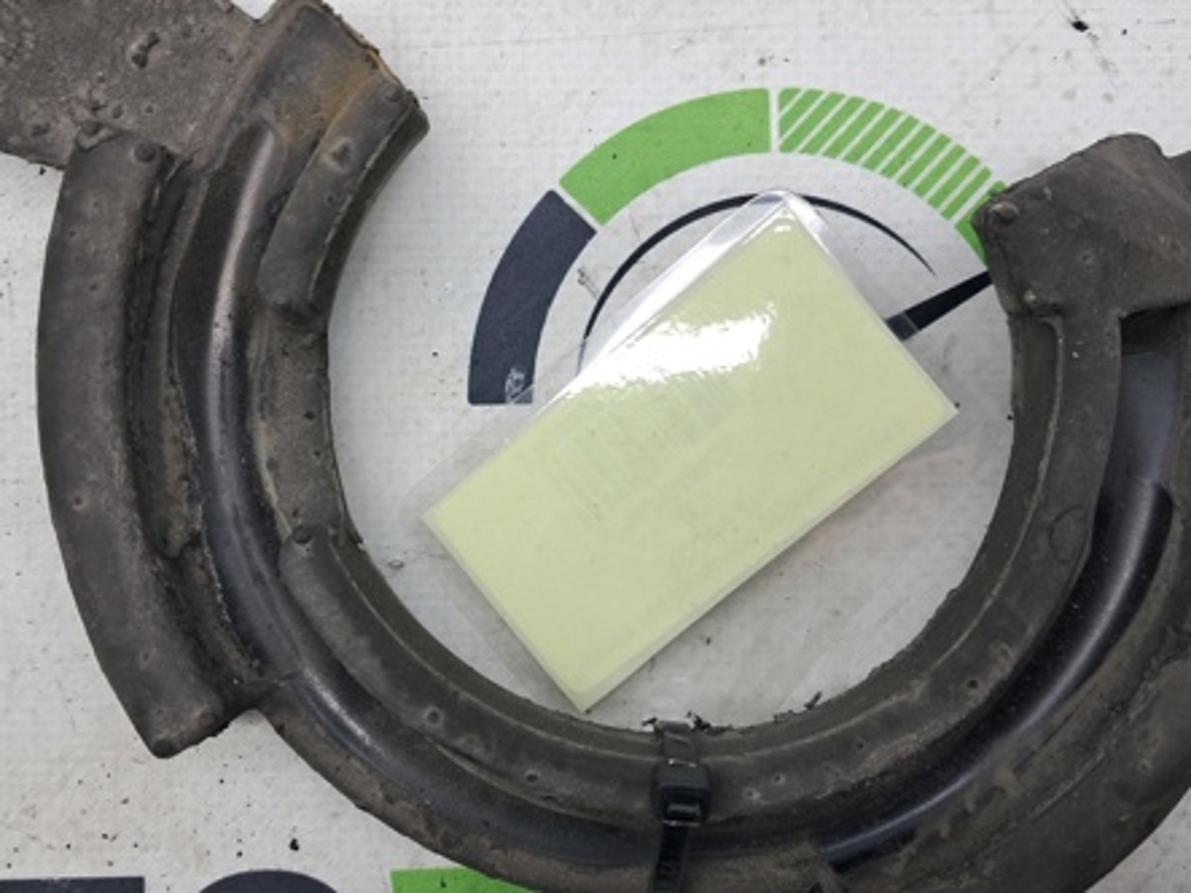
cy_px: 456
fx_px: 1341
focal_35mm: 39
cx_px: 578
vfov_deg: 36.8
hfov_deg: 47.9
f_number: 1.8
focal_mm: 4
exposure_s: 1/60
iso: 50
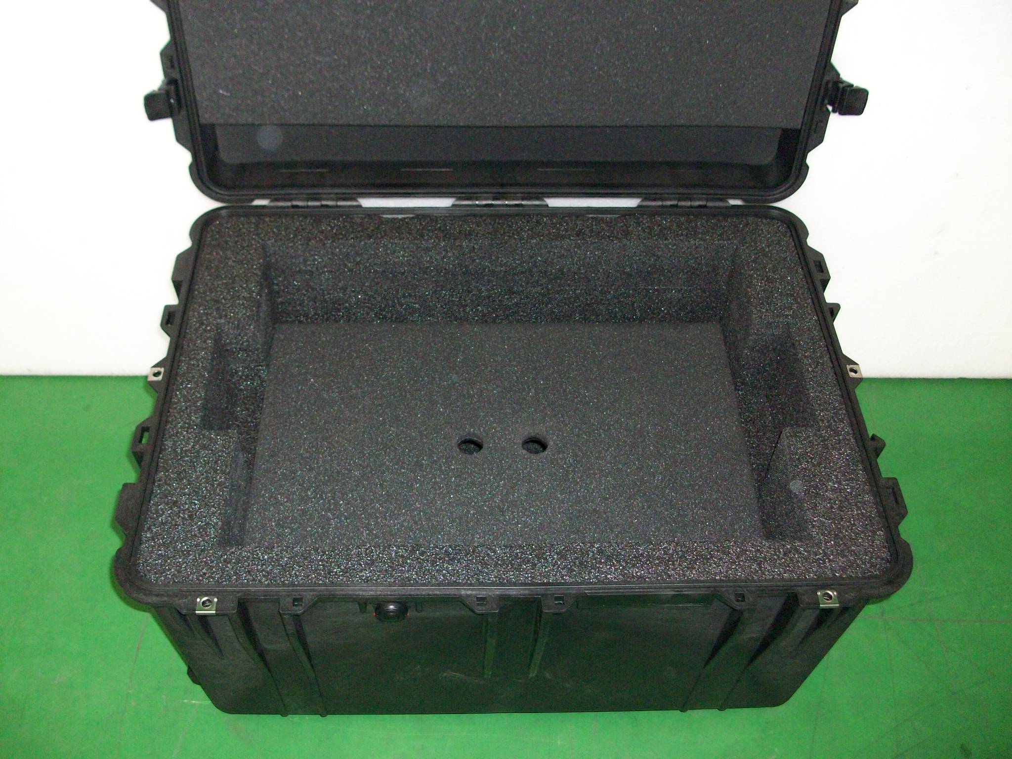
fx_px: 994
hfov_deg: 54.0
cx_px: 506
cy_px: 380
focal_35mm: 34
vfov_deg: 41.8
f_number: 2.8
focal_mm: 5.7
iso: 160
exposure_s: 1/60
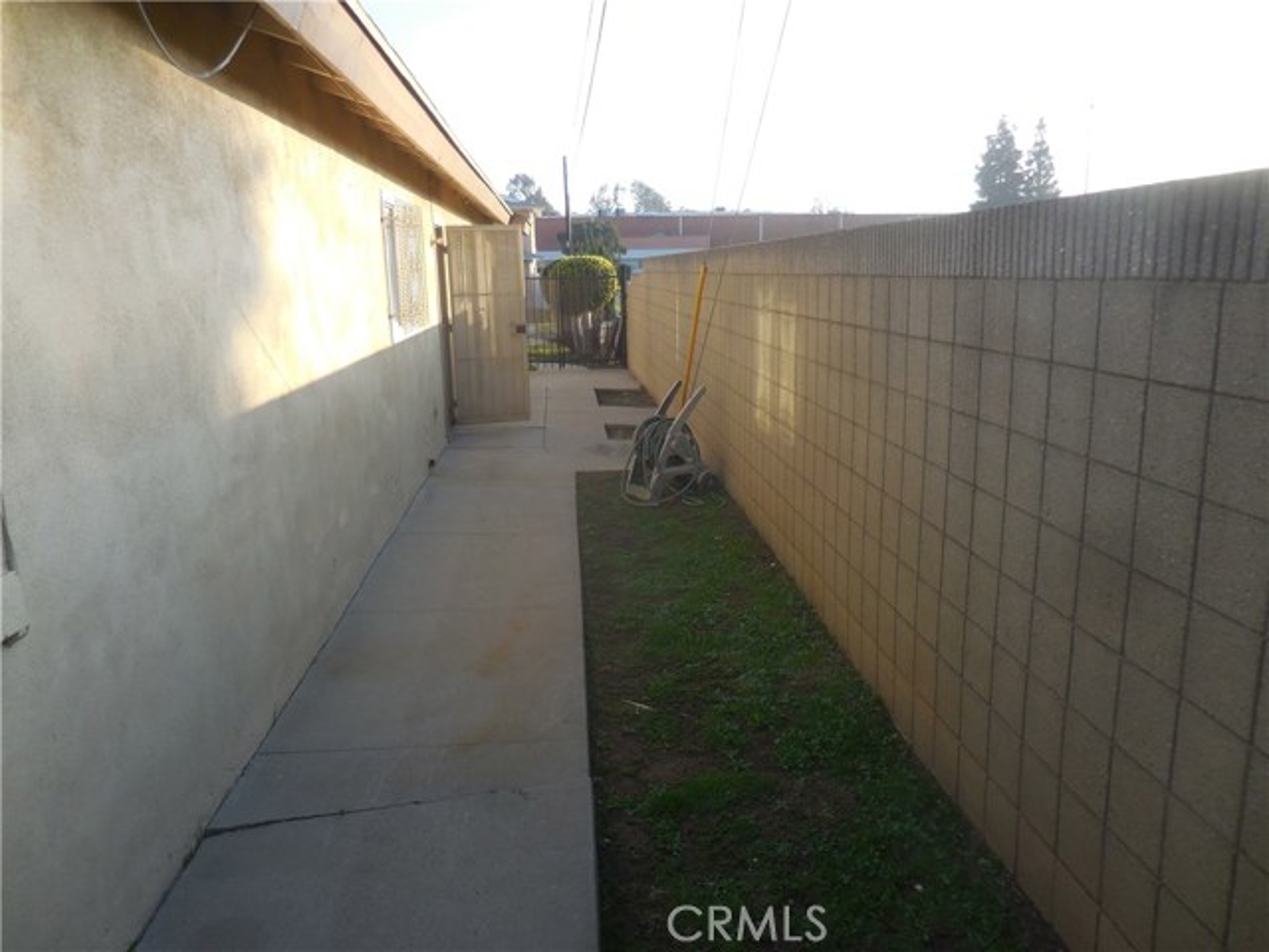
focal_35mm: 25
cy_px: 476
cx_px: 634
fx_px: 916
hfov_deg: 69.4
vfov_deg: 54.9
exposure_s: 1/400
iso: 125
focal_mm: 4.5
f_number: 3.3
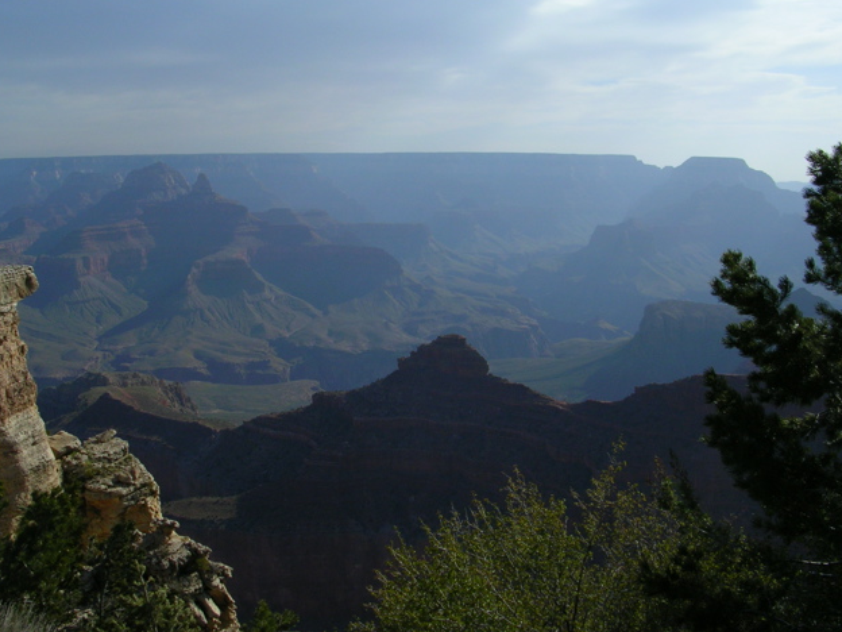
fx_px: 949
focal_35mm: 39
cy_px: 317
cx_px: 414
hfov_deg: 47.9
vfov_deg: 36.8
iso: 50
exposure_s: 1/562
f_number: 5.6
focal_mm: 5.8
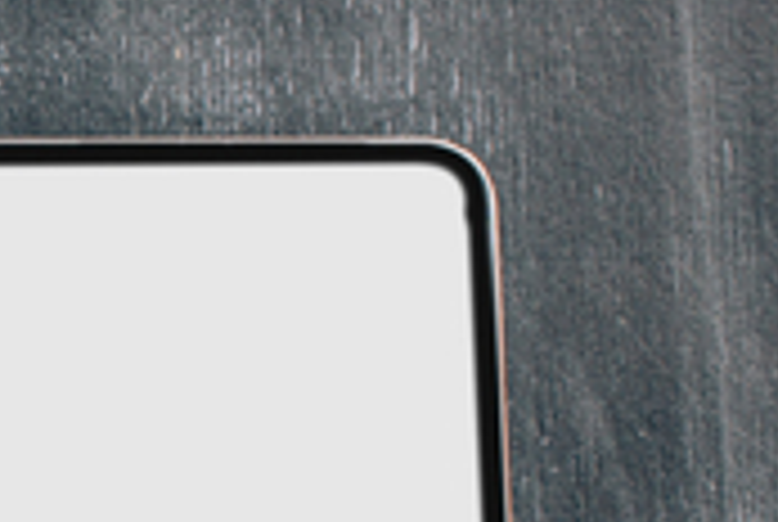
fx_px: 6235
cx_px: -1122
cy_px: 740
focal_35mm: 288
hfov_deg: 6.7
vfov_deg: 4.8
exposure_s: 1/200
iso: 80
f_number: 8
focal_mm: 50
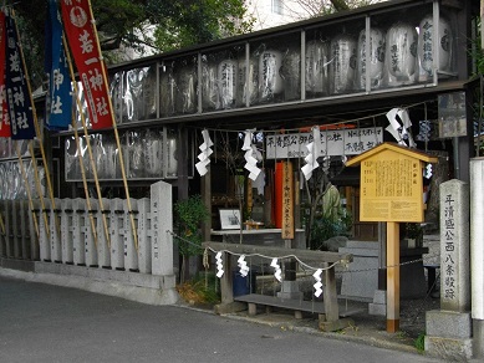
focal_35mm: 40
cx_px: 242
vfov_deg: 36.0
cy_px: 182
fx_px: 559
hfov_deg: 46.8
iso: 200
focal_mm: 7.1
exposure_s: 1/100
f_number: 3.2
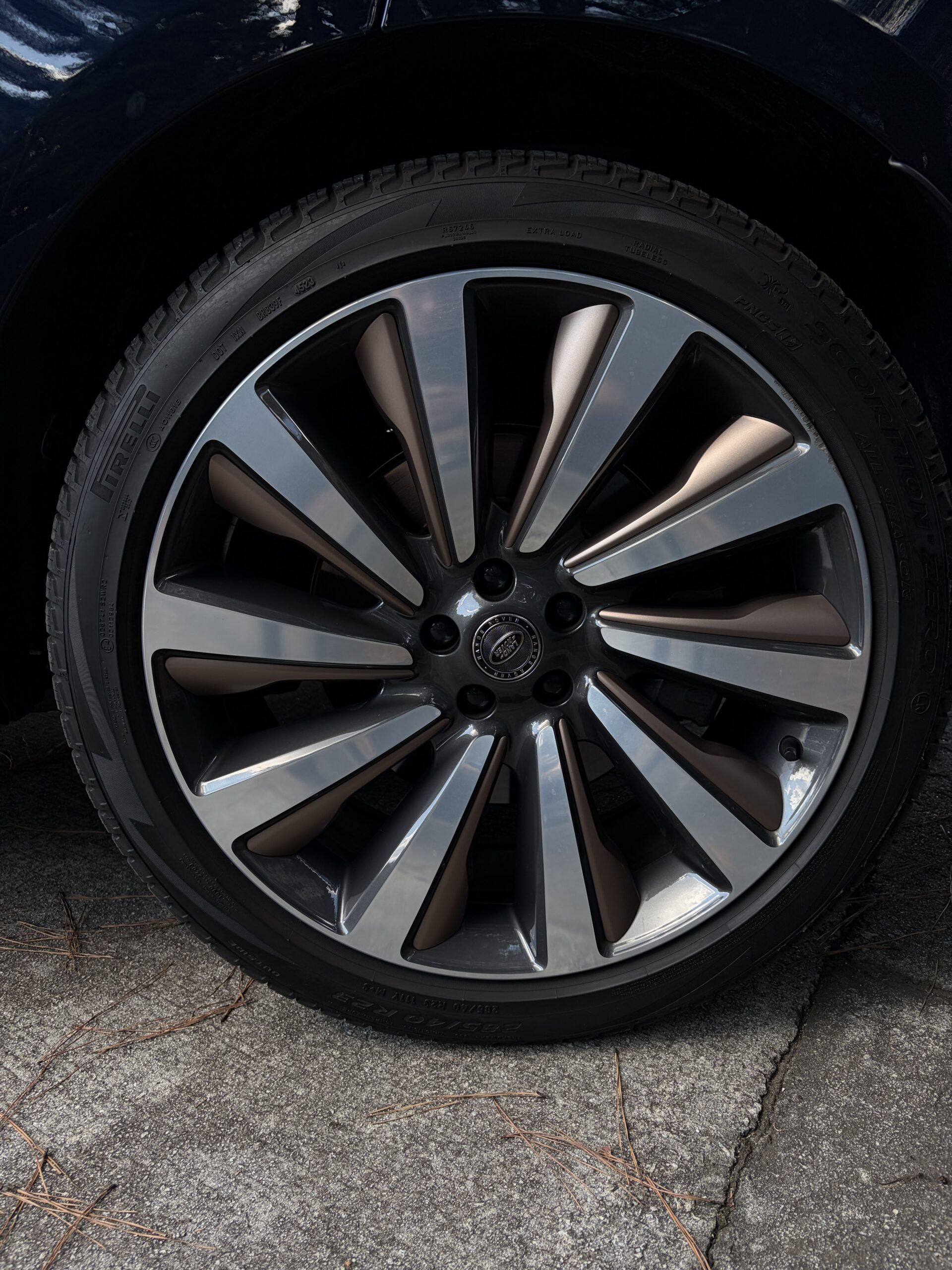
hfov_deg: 53.1
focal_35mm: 26
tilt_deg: -14.5
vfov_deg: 67.3
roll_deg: -0.5
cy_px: 635
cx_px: 476
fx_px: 953
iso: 50
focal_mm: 5.96
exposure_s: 1/381
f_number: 1.6
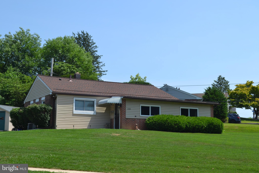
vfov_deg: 26.5
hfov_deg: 38.9
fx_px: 367
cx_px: 130
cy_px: 86
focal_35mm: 51
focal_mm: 34
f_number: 8
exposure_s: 1/250
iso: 100
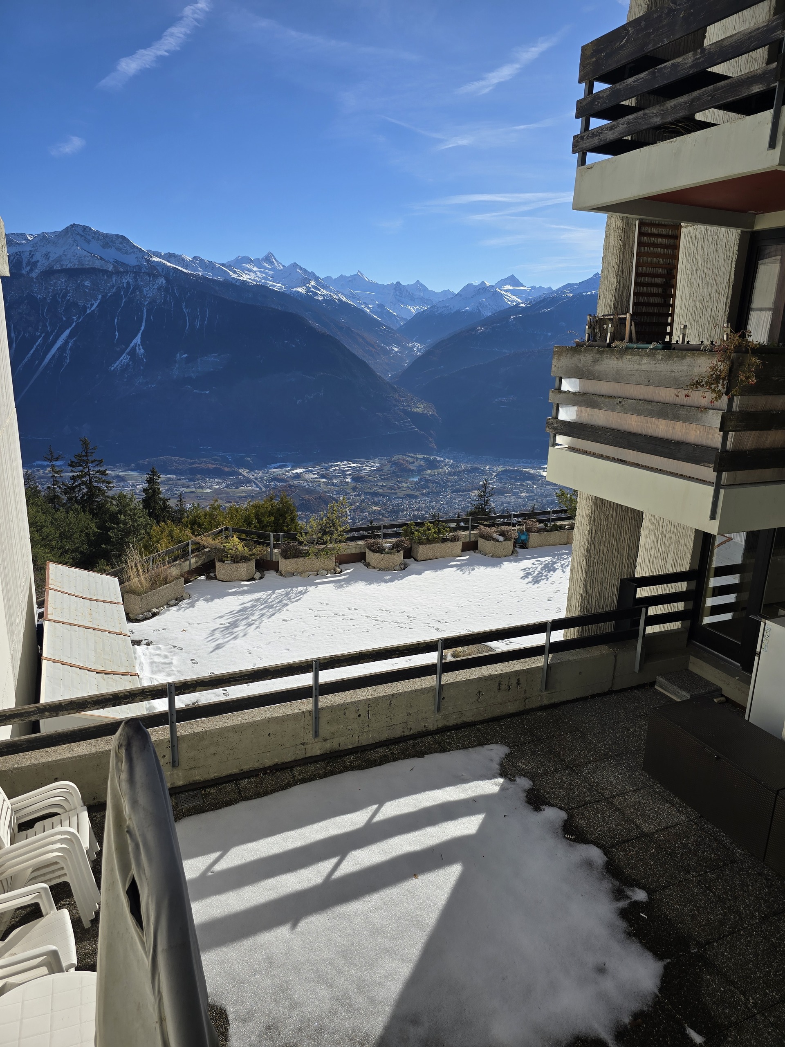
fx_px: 695
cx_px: 392
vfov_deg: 73.9
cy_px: 524
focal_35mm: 23
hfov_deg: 58.9
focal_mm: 6.3
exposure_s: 1/1182
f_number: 1.7
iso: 12
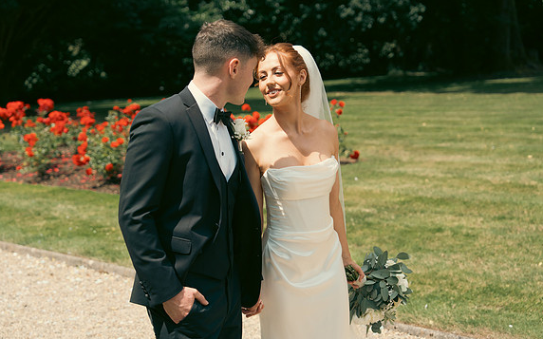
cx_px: 274
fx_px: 902
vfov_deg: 21.3
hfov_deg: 33.5
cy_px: 159
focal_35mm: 61
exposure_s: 1/2000
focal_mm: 59
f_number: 3.5
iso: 250
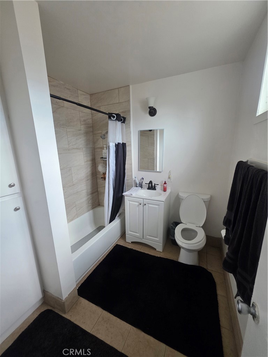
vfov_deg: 106.2
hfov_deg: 89.9
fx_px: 134
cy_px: 178
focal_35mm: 13
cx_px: 134
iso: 250
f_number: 1.9
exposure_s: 1/120
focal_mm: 2.2
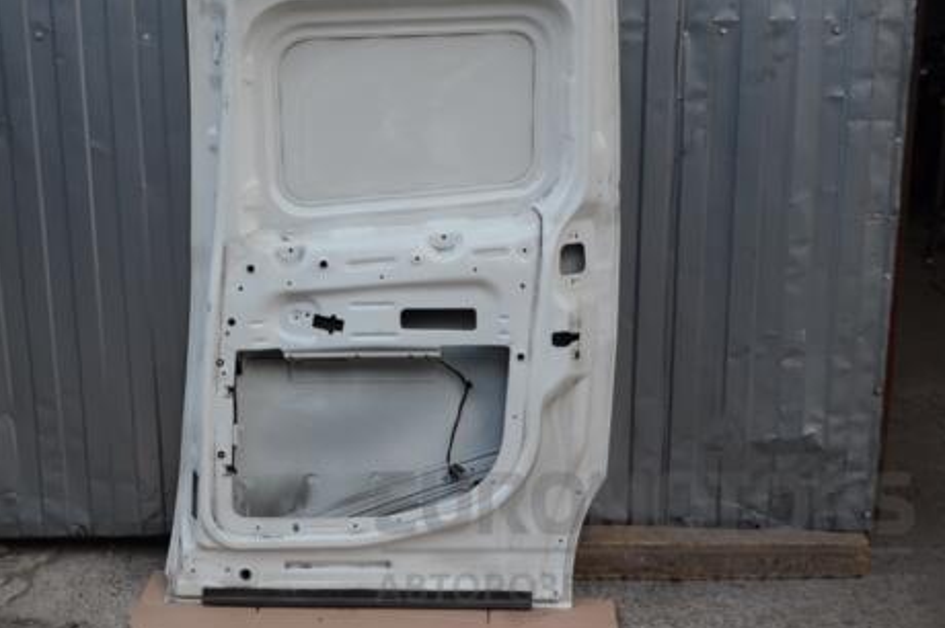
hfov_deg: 41.5
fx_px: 1233
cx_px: 337
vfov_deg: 28.5
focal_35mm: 47
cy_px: 230
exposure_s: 1/160
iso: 100
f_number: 6.3
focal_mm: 24
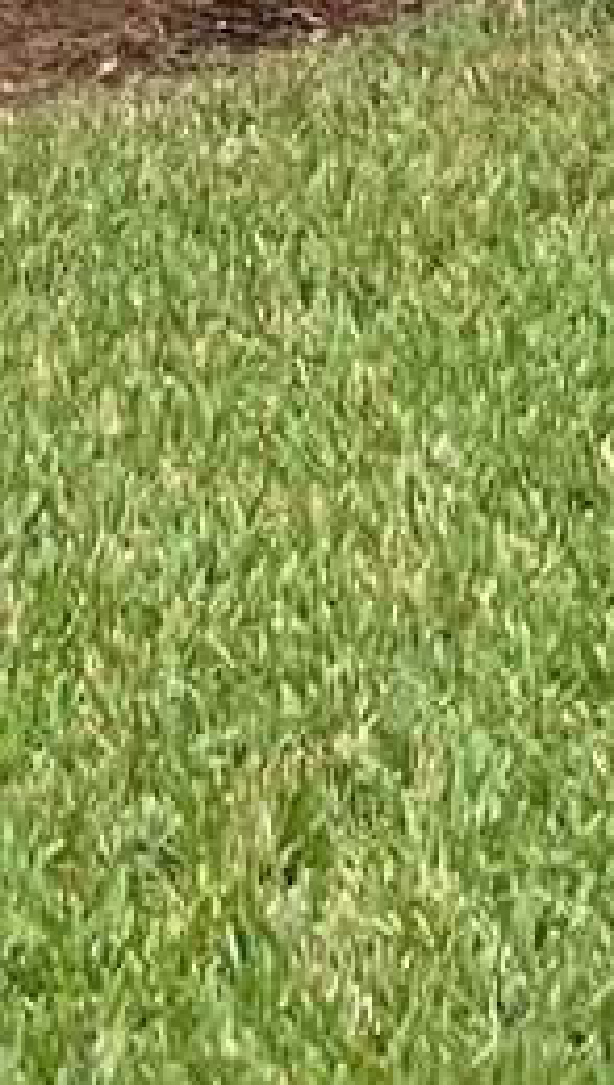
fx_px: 5017
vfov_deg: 9.6
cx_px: 292
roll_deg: +2.2
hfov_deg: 7.0
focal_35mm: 174
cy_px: -2137
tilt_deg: +10.8
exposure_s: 1/1355
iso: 50
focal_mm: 5.1
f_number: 1.6
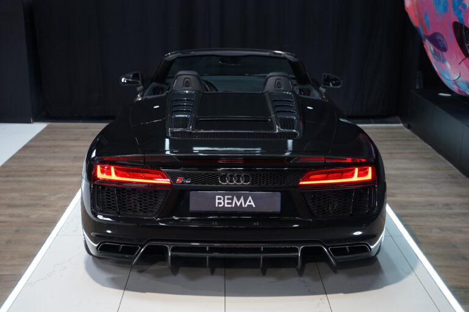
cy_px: 156
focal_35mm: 54
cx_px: 234
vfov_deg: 25.2
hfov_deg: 37.1
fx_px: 700
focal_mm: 53.7
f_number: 3.2
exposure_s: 1/80
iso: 640
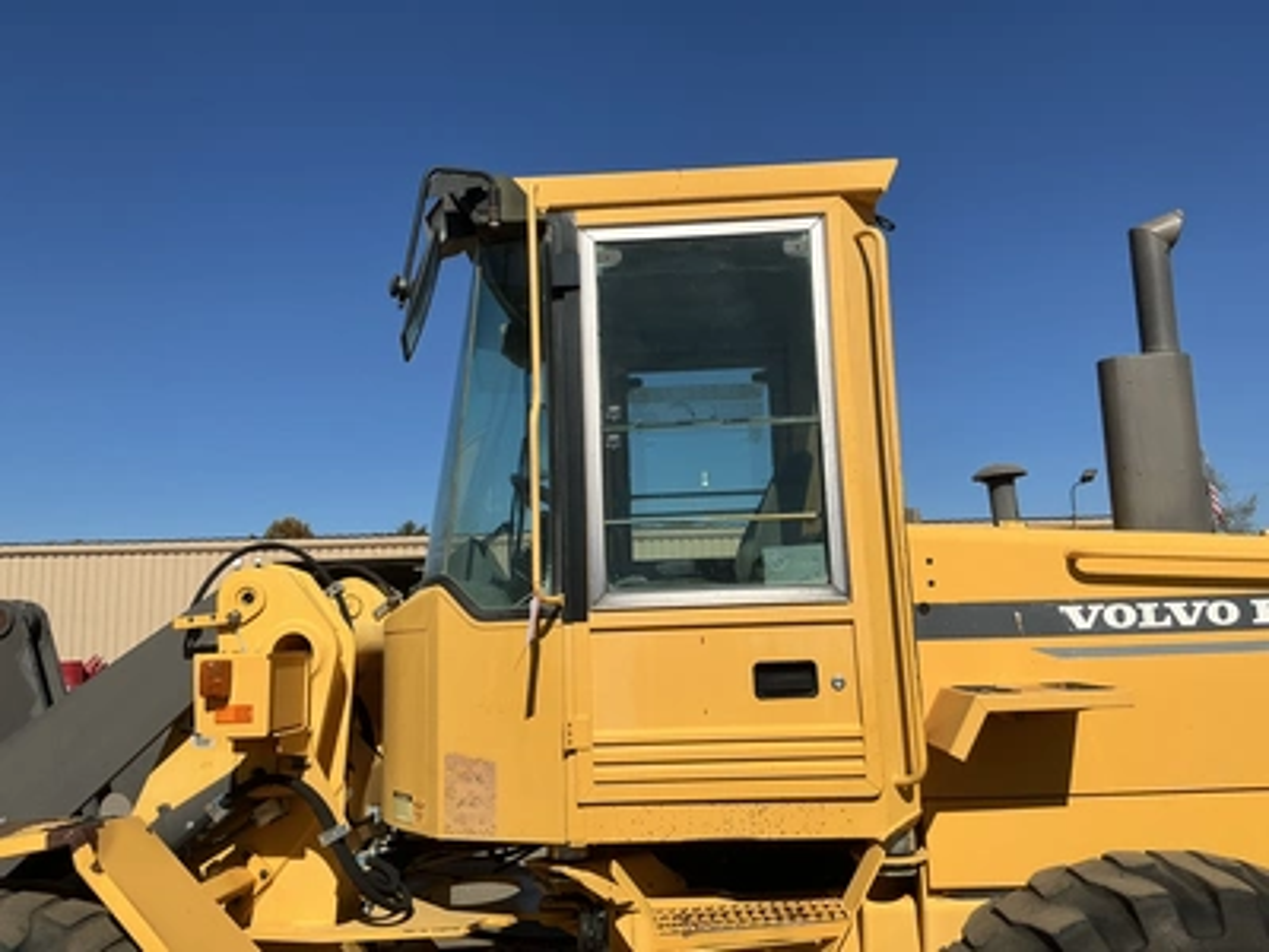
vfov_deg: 49.7
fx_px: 1026
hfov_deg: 63.4
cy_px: 476
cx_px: 634
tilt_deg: +7.7
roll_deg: +3.8
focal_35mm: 28
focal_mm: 3
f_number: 1.8
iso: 25
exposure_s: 1/3322
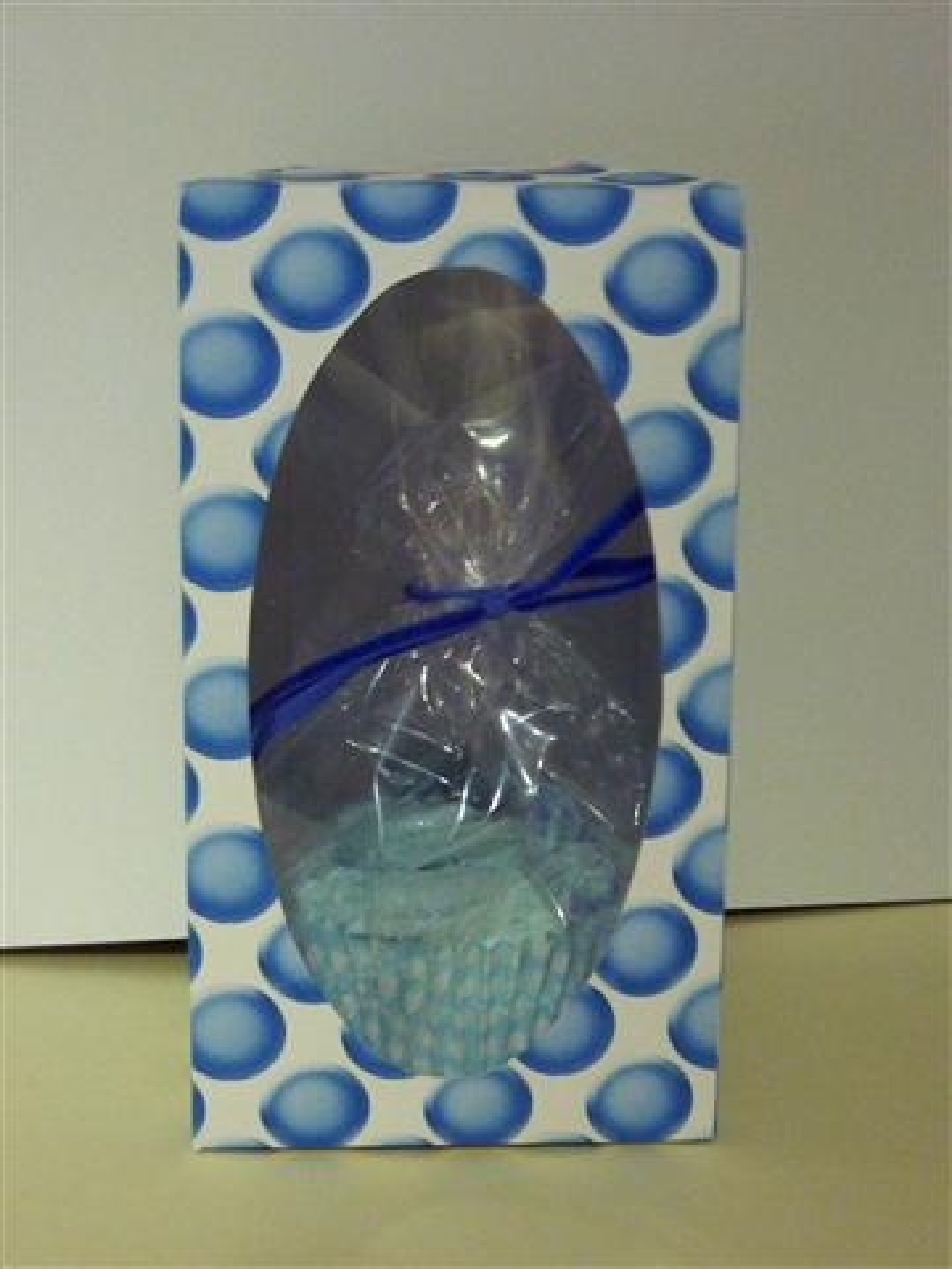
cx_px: 476
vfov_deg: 39.7
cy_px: 634
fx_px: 1760
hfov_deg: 30.3
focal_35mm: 48
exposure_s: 1/8
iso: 400
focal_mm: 7.9
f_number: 3.8
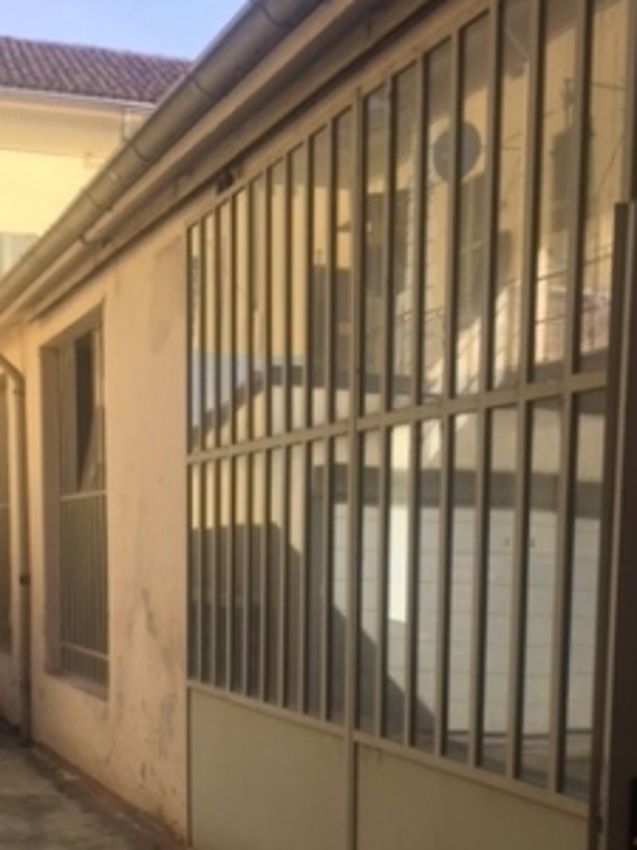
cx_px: 317
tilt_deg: -4.5
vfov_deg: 31.8
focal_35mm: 58
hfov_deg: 25.2
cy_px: 745
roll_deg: +0.0
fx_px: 1423
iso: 32
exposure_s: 1/706
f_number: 2.2
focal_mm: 4.15
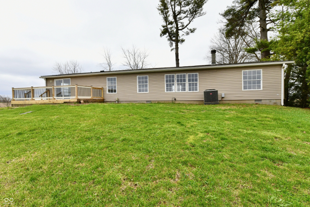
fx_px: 121
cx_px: 155
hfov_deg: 104.3
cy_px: 104
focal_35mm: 14
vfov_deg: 81.2
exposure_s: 1/500
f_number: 11
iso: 640
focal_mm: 14
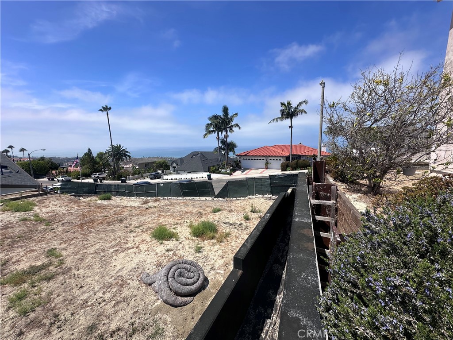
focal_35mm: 14
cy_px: 170
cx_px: 226
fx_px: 183
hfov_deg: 102.1
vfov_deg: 85.7
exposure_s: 1/2564
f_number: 2.2
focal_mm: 2.22
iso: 50
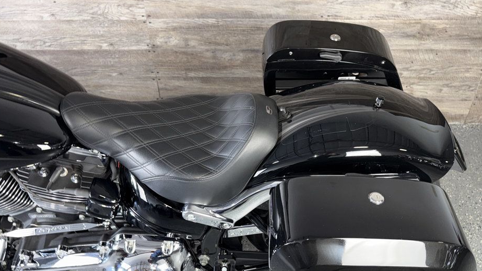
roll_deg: +0.5
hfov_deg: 66.0
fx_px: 371
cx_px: 252
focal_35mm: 29
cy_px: 173
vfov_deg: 39.8
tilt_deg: -36.6
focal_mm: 6.76
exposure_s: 1/22
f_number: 1.78
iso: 64
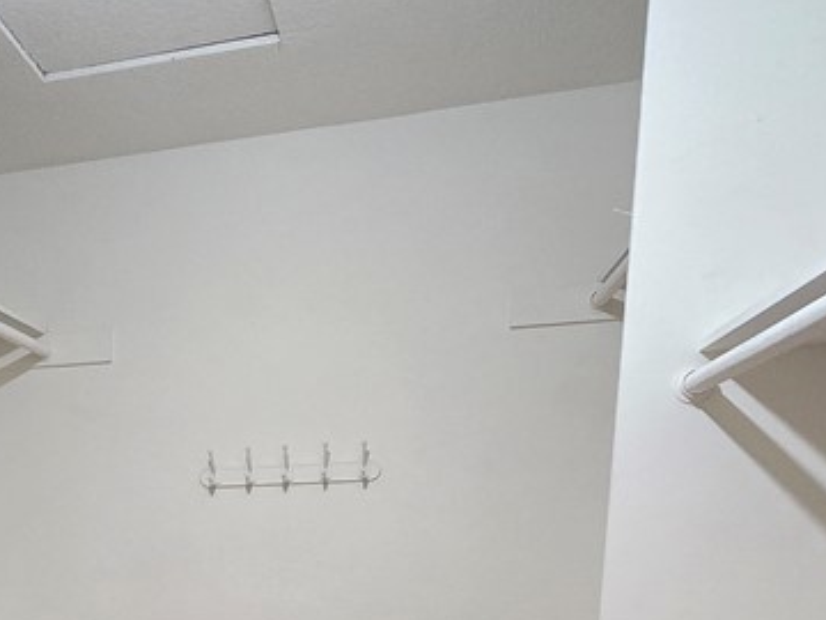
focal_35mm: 37
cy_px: 726
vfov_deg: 32.6
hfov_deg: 46.3
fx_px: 883
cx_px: 115
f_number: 2.2
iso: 200
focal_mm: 2.2
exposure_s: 1/60
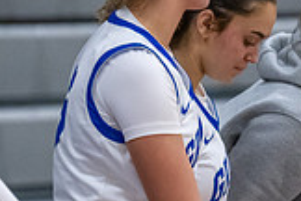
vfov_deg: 2.1
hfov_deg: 3.1
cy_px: 192
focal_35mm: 662
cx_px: 364
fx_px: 5535
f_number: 2.8
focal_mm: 165
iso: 5000
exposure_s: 1/1000
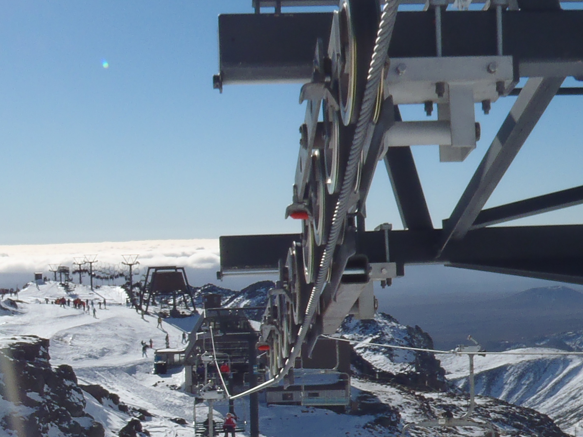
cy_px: 376
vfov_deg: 19.8
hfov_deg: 26.7
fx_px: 1229
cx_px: 285
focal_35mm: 73
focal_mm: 5
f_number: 5
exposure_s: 1/800
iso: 64
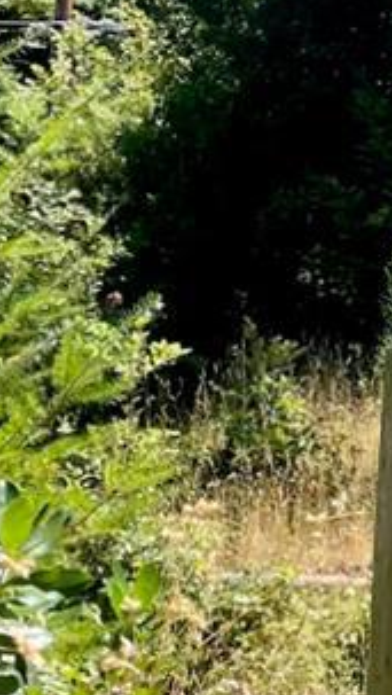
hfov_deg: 8.2
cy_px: 261
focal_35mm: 140
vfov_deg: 15.3
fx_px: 2581
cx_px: 824
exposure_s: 1/1383
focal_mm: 4.2
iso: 32
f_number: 1.6
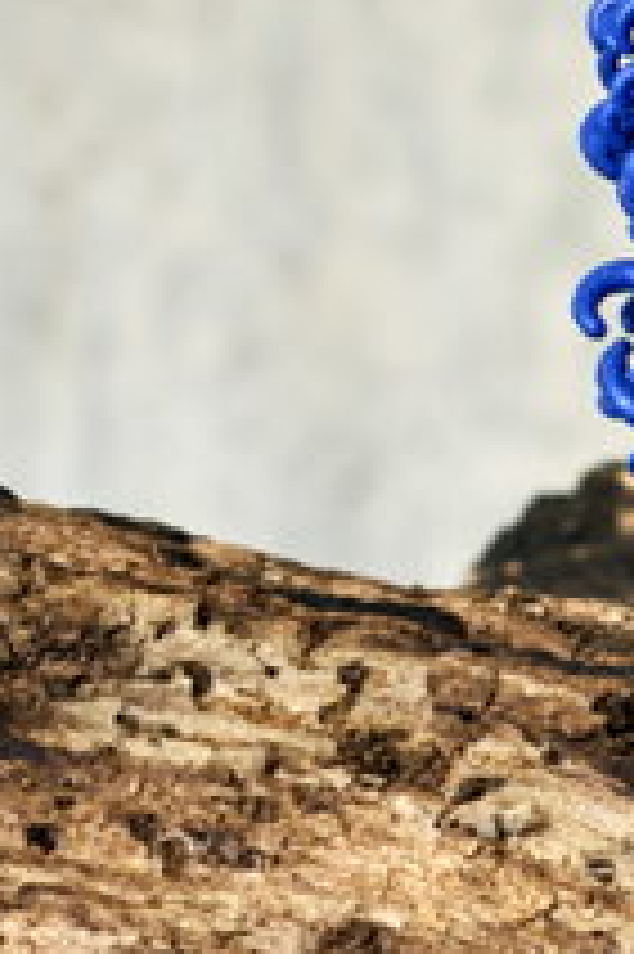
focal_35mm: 458
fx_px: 12118
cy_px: -513
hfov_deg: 2.9
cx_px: 2095
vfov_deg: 4.5
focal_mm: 60
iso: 400
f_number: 8
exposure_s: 1/15
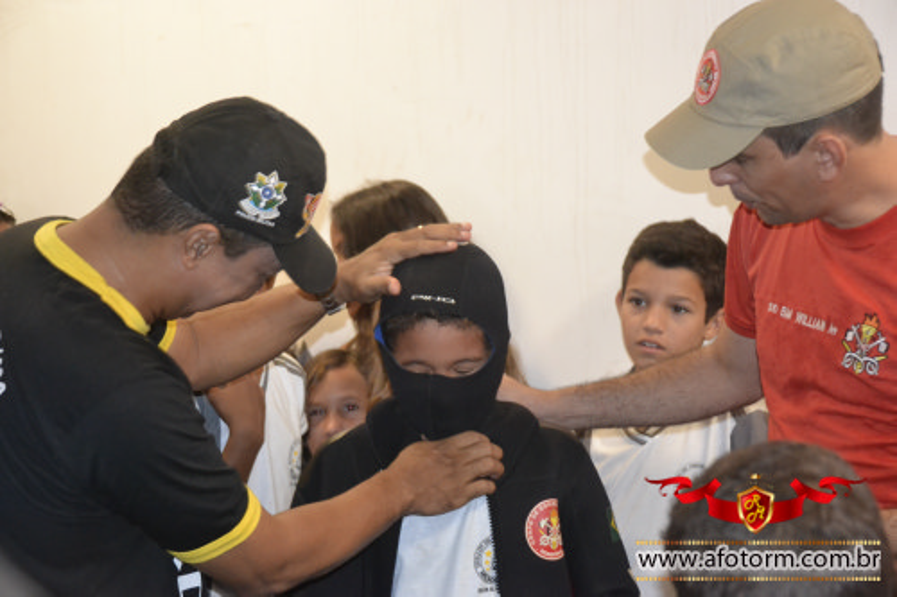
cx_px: 448
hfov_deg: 23.4
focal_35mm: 87
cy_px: 298
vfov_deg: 15.7
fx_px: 2167
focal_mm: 58
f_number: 5
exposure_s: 1/60
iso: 3200
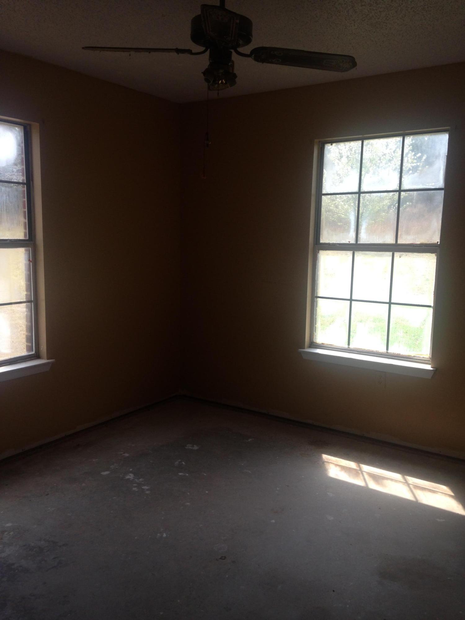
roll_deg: -1.4
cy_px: 310
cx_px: 232
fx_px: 591
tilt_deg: -9.7
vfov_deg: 55.4
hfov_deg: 42.9
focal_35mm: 33
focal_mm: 4.12
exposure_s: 1/374
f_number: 2.4
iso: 50
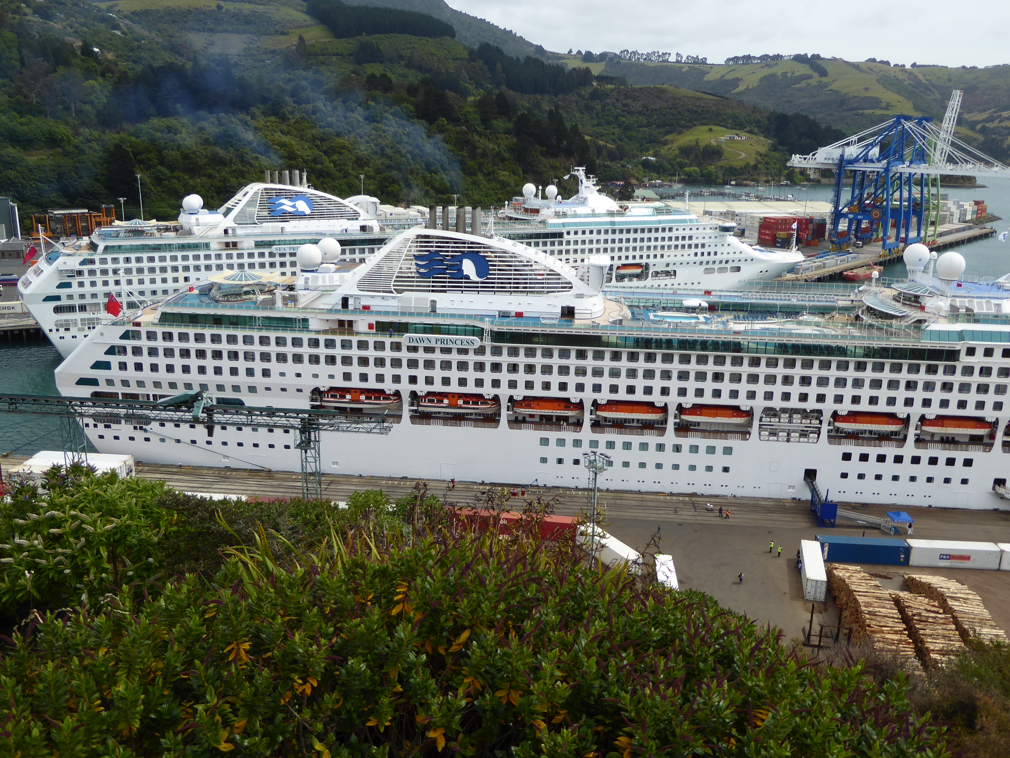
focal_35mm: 32
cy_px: 379
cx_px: 505
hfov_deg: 56.8
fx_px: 934
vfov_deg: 44.2
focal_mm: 5.4
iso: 80
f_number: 3.5
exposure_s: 1/800
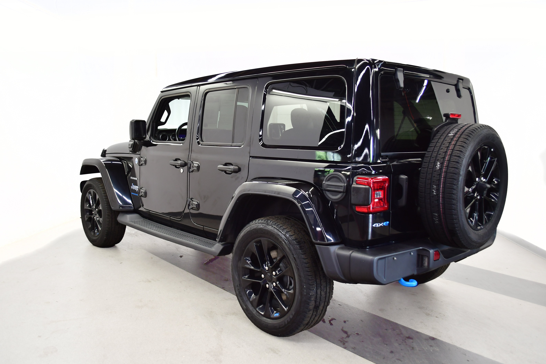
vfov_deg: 43.6
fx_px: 455
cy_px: 182
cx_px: 273
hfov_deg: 61.9
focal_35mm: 30
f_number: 4
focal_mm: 20
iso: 450
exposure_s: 1/40
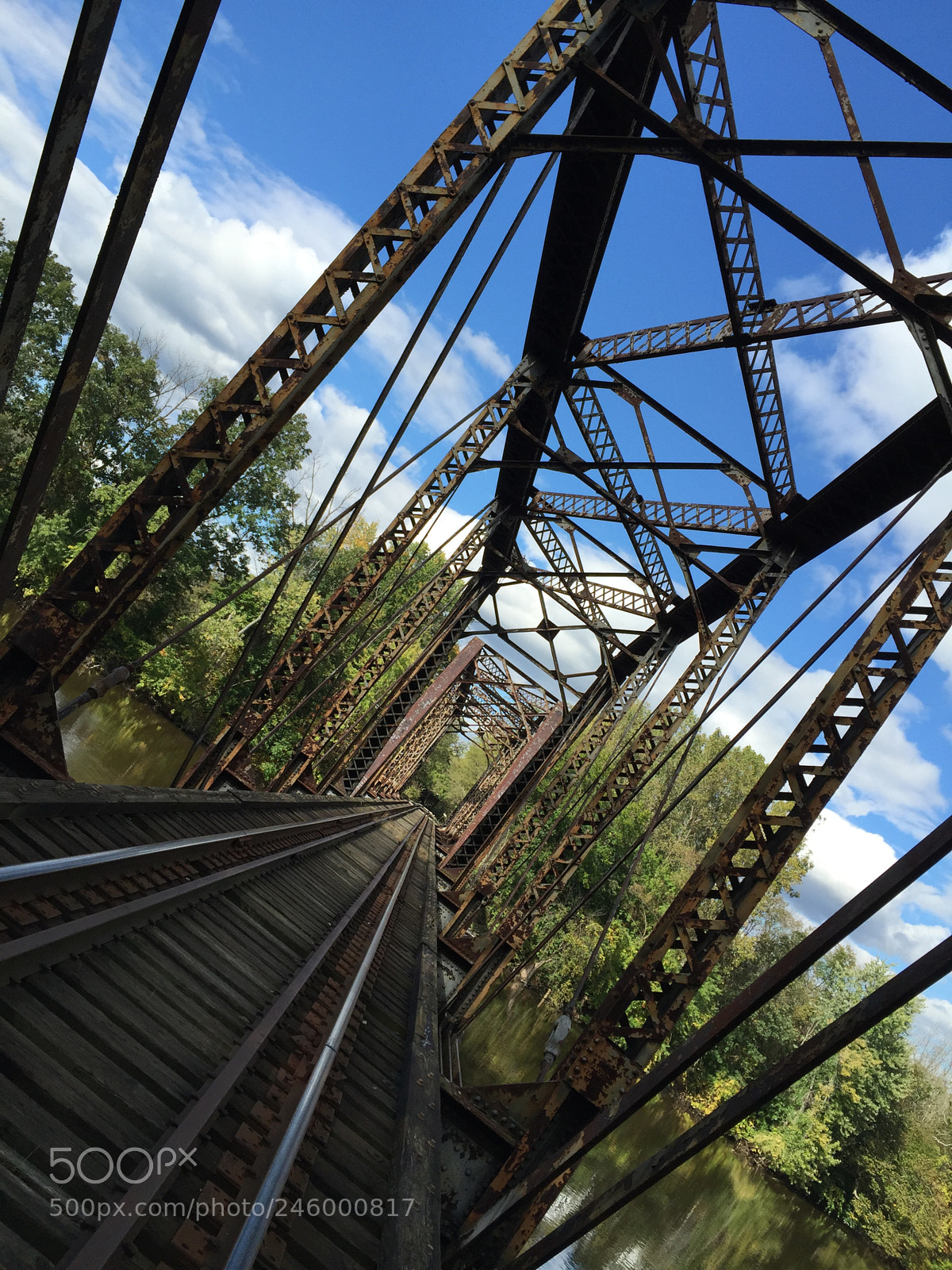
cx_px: 476
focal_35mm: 29
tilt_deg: +8.4
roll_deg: -38.0
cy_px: 635
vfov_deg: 61.7
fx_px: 1063
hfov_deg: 48.2
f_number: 2.2
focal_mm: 4.15
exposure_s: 1/1464
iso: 32
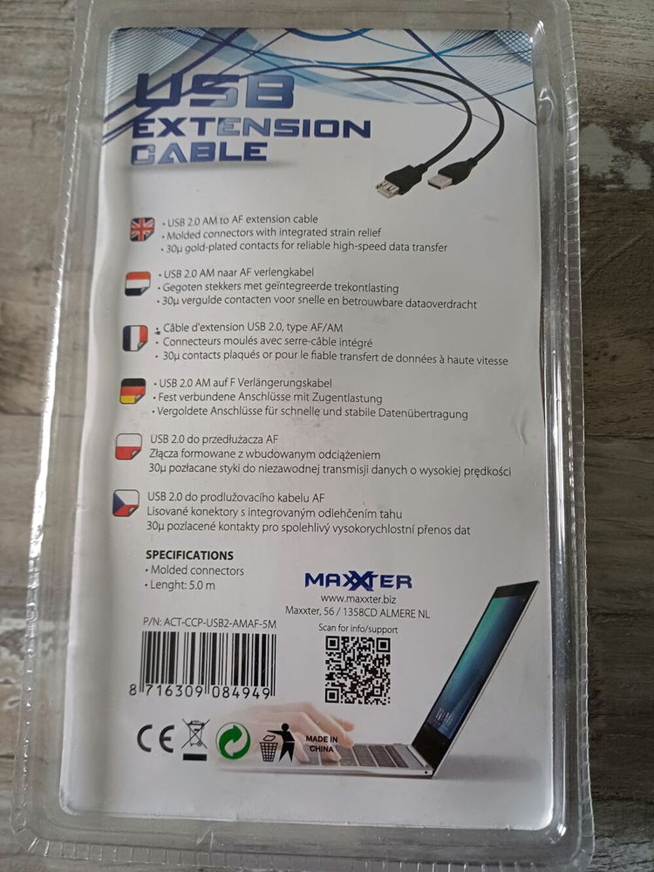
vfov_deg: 69.4
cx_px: 327
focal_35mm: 25
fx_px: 630
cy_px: 436
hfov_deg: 54.9
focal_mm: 4.65
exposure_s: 1/25
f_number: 1.8
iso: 500
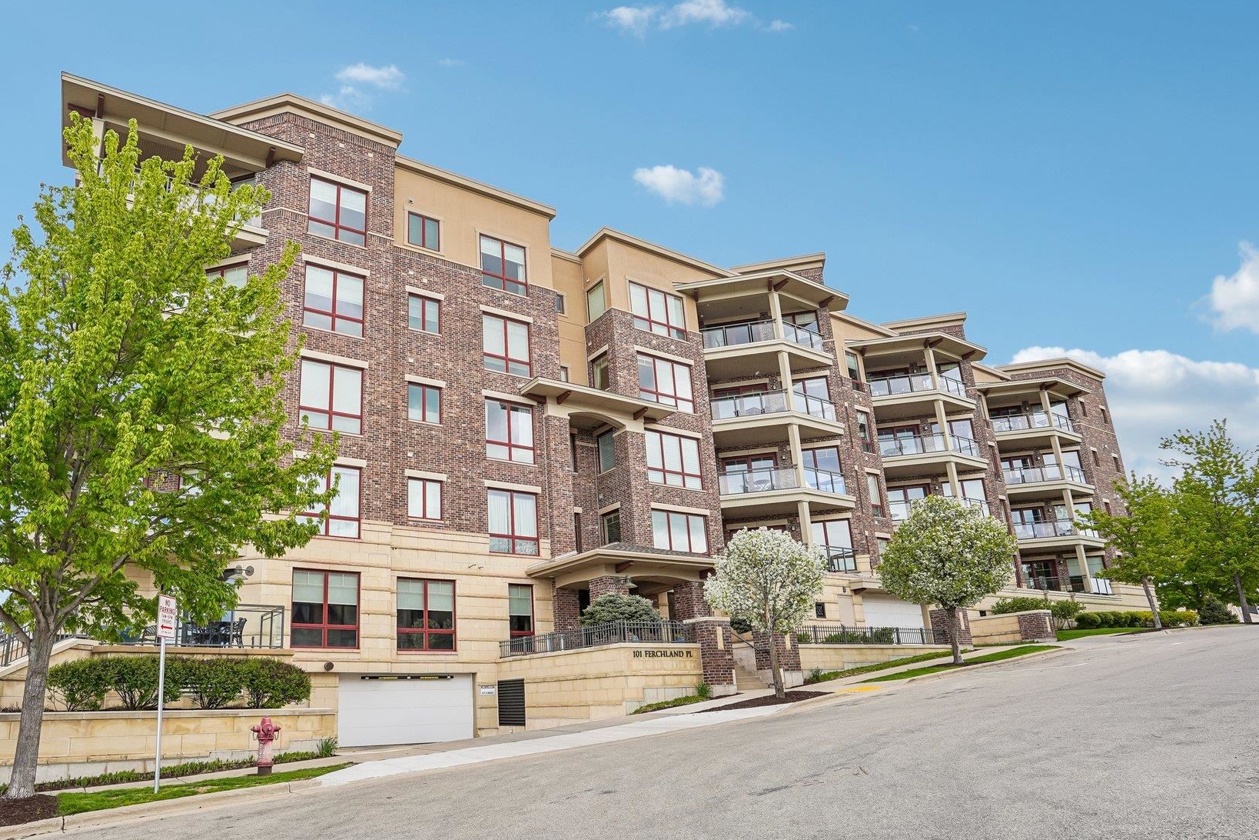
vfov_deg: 61.9
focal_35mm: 20
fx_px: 699
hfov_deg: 83.0
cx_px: 507
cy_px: 429
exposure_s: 1/160
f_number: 8
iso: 100
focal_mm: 16
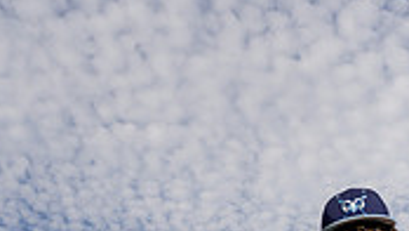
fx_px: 824
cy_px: 521
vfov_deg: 12.9
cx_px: 315
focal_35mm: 76
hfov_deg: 27.4
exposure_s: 1/250
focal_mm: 28
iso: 160
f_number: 11
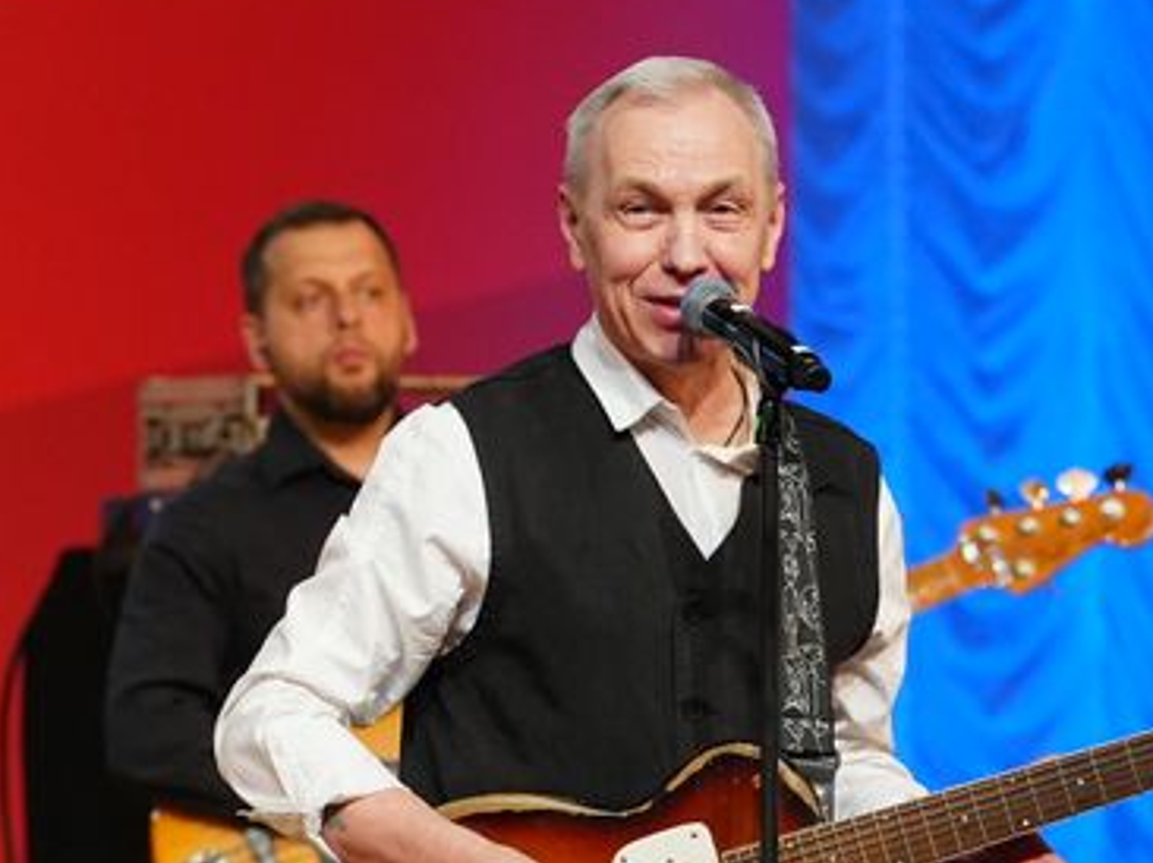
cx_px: 947
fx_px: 18341
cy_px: 542
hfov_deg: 3.6
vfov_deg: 2.7
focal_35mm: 551
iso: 3200
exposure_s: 1/200
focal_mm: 200
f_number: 5.6
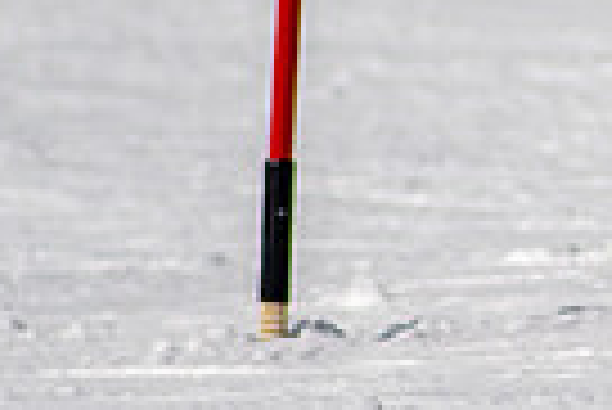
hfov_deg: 0.8
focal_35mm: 2521
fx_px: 42902
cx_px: 1280
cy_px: -15
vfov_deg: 0.5
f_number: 2.8
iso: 100
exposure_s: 1/8000
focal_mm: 300
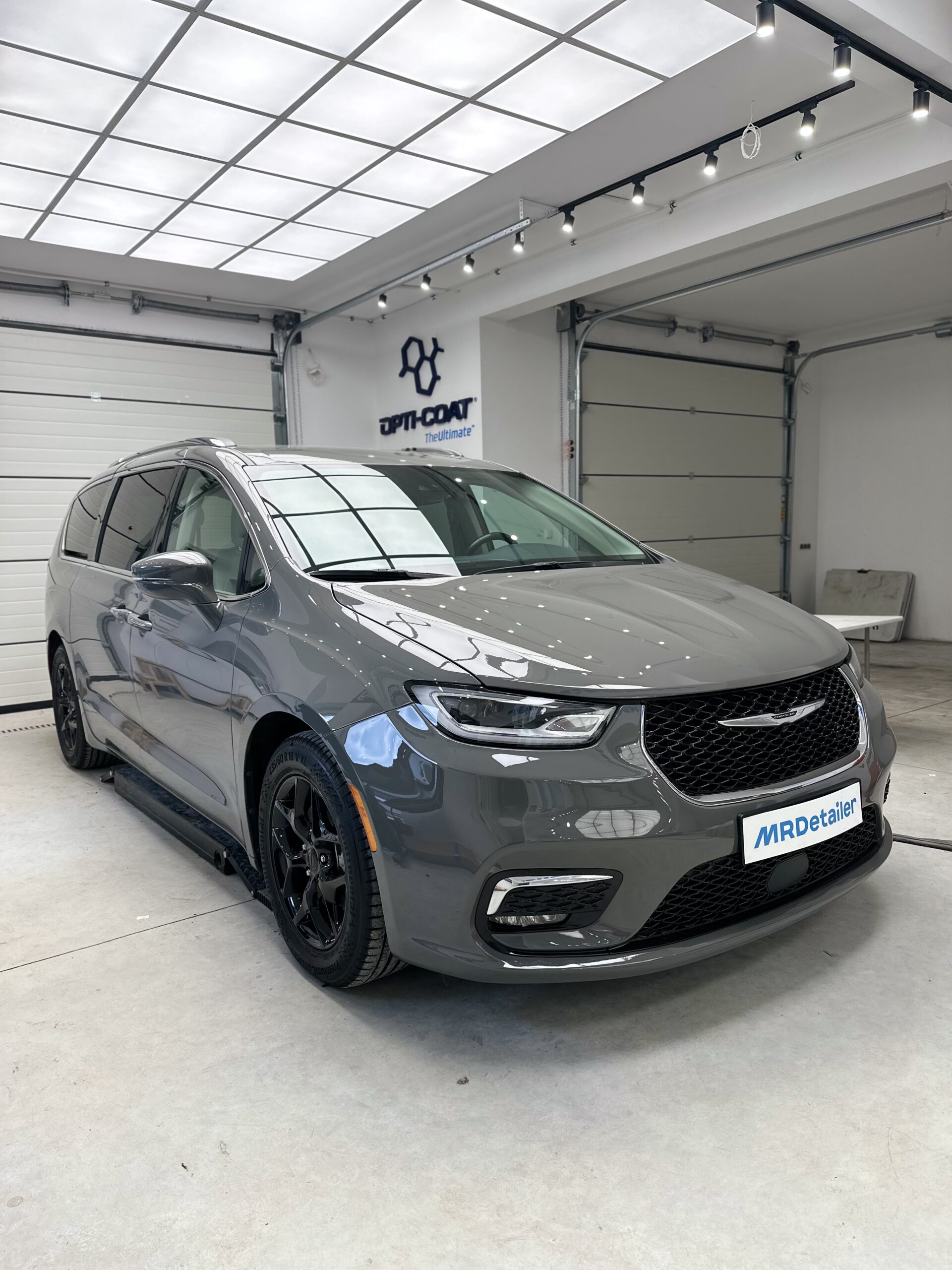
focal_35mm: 24
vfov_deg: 71.6
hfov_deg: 56.8
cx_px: 476
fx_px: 880
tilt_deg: -6.1
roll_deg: +1.1
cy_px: 635
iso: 80
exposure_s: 1/252
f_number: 1.78
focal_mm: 6.86
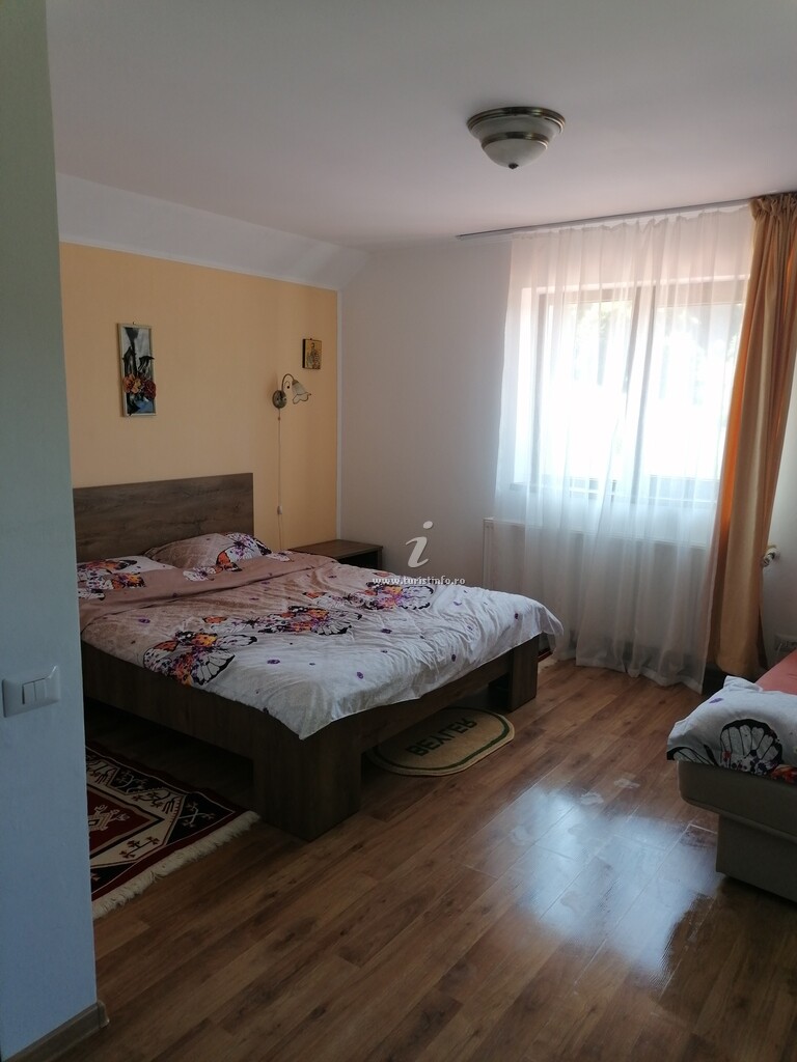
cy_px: 531
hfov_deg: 51.4
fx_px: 829
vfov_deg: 65.3
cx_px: 398
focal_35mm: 27
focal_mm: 4.75
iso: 50
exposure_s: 1/50
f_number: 1.8
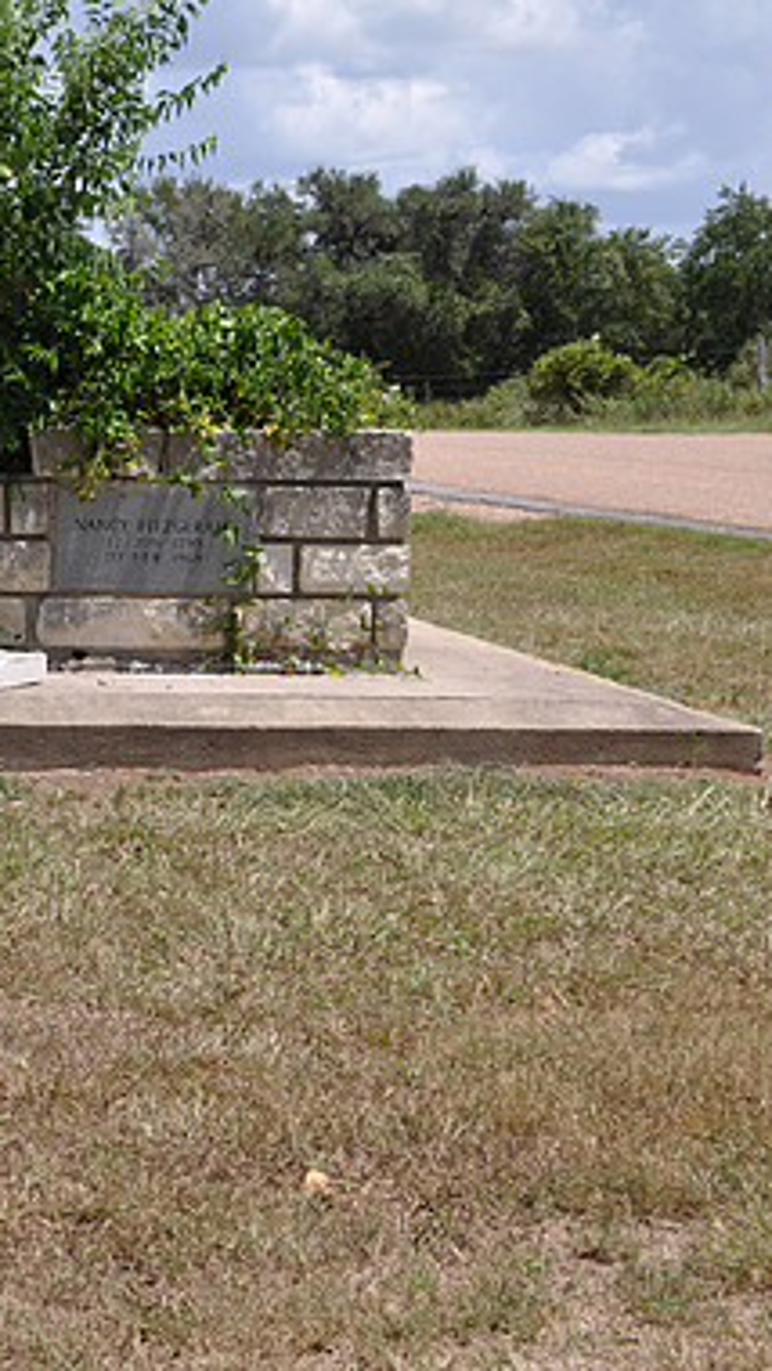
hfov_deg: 14.0
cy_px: 687
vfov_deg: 25.4
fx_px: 3047
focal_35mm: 84
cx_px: -159
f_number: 13
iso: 200
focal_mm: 35
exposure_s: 1/160
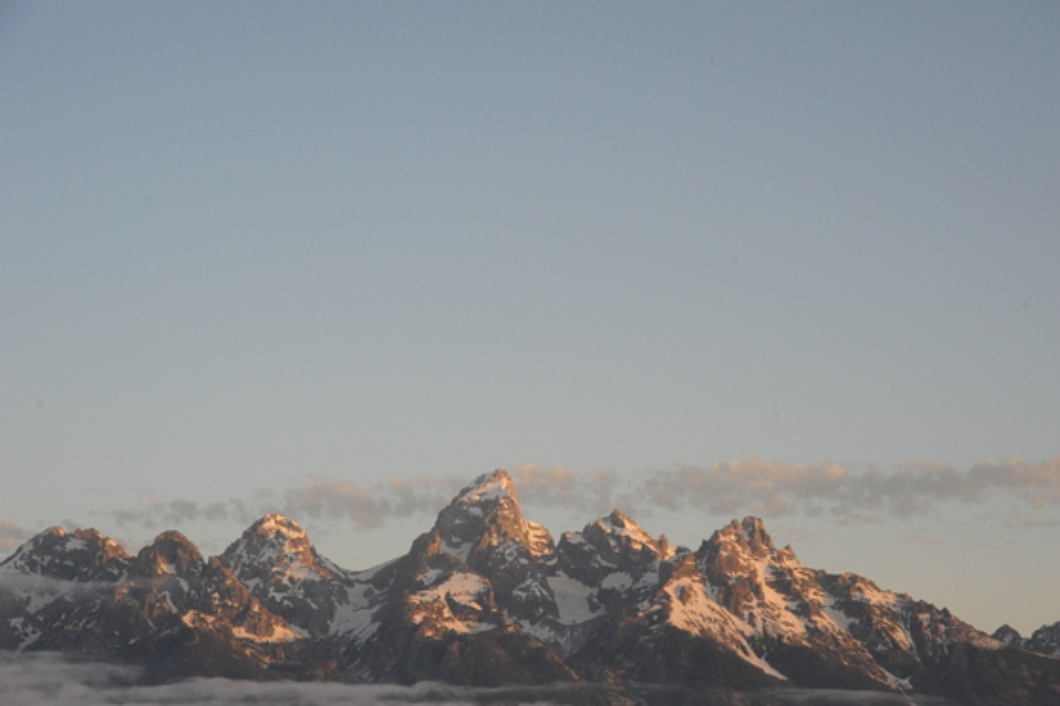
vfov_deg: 16.1
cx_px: 530
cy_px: 353
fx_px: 2502
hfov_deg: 23.9
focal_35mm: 85
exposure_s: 1/800
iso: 3200
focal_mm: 85
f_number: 13
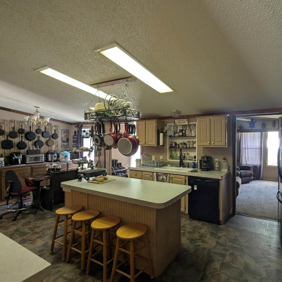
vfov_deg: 77.7
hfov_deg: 76.2
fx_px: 175
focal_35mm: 19
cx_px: 177
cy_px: 142
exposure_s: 1/40
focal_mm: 2.35
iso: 142
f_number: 2.2
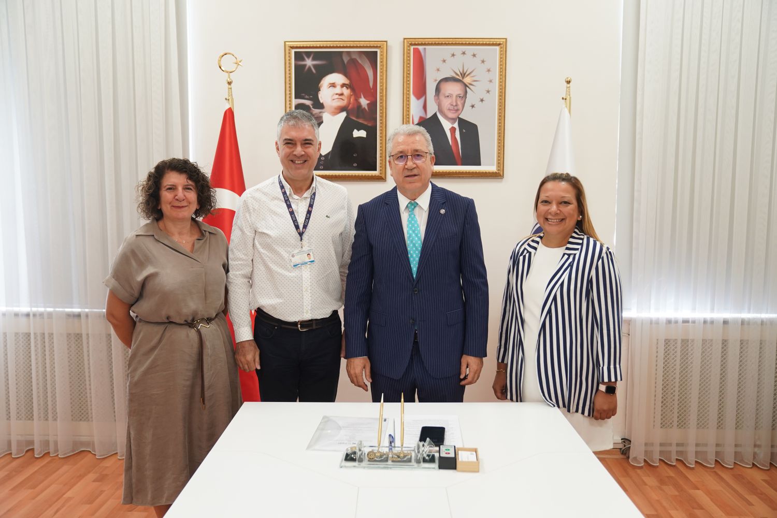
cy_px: 259
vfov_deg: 43.6
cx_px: 388
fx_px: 647
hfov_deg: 61.9
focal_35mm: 30
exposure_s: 1/125
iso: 1600
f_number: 3.2
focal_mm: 30
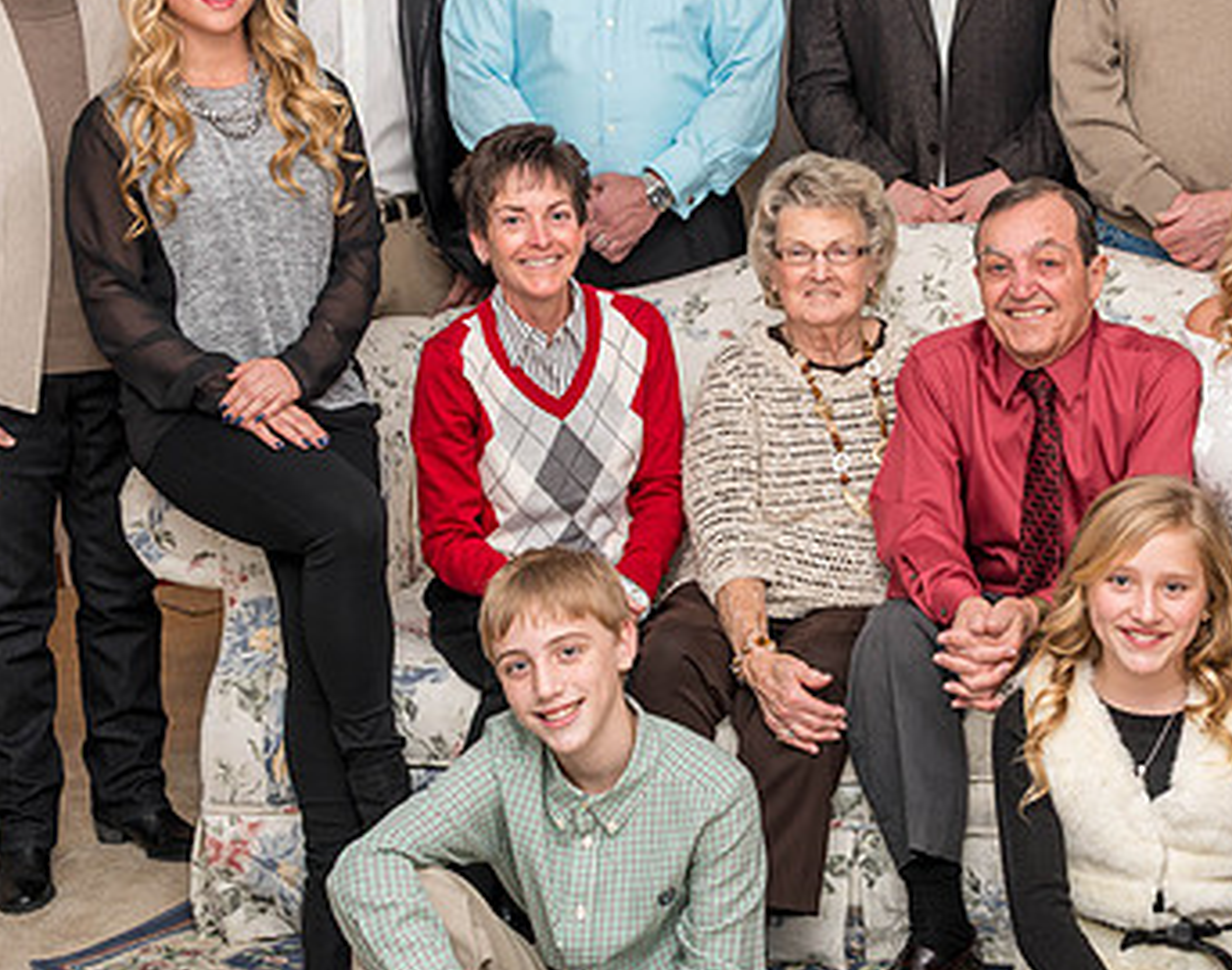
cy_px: 417
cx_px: 787
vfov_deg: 22.6
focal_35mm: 67
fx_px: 2428
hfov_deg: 28.3
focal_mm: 36
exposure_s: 1/30
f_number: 7.1
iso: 320
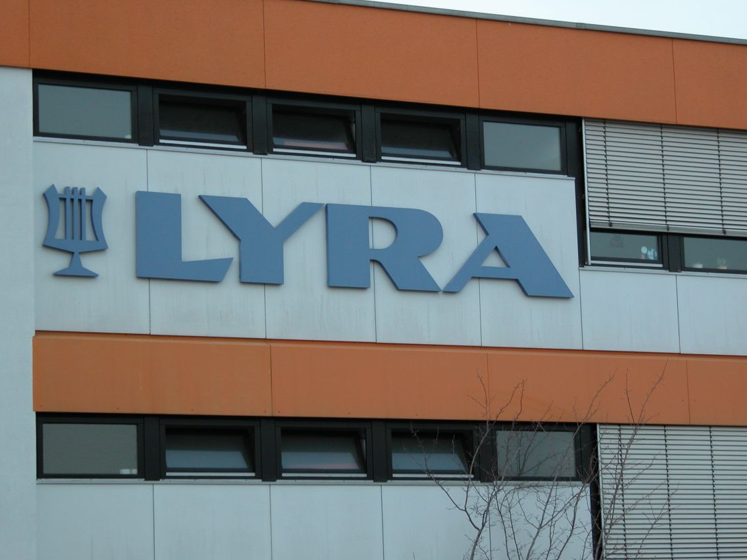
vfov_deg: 12.9
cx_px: 341
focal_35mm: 115
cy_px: 270
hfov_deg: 17.1
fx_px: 2482
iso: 100
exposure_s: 1/27.4
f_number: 3.6
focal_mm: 25.4
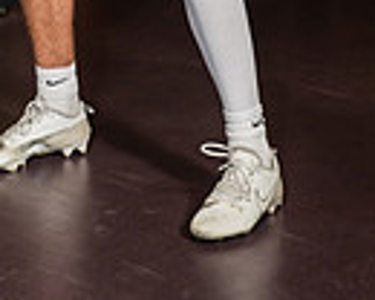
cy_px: -340
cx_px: 87
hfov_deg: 12.8
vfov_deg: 9.5
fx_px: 1665
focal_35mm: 150
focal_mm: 46
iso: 500
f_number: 5.6
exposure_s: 1/250
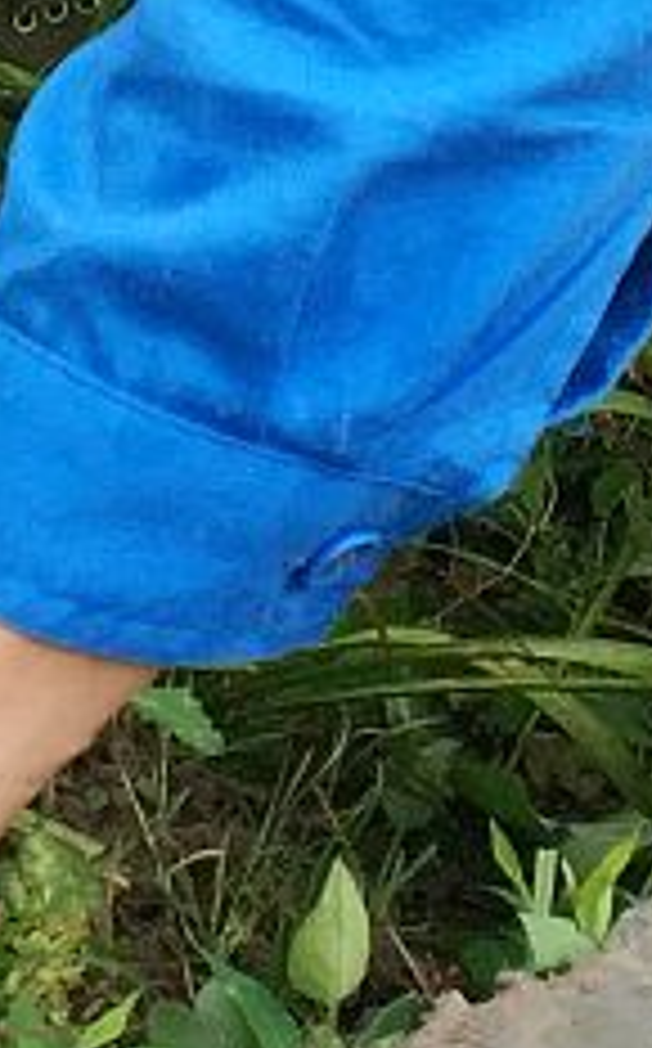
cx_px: -652
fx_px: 4991
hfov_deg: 7.2
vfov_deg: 11.1
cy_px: -909
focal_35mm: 175
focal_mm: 4.5
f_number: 2
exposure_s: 1/287
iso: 175
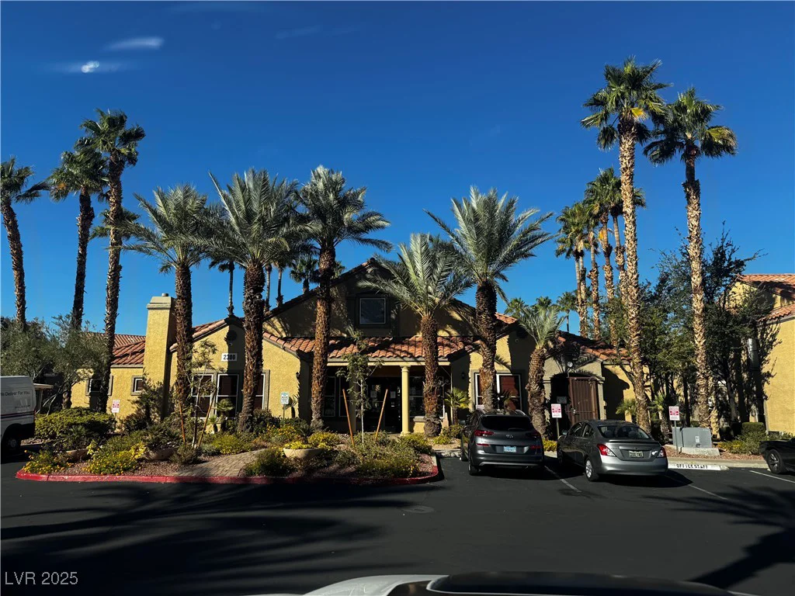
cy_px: 298
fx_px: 551
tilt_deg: +7.5
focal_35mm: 24
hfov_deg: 71.6
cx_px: 398
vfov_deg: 56.8
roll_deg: +0.6
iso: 80
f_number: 1.78
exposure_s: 1/2833
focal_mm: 6.76
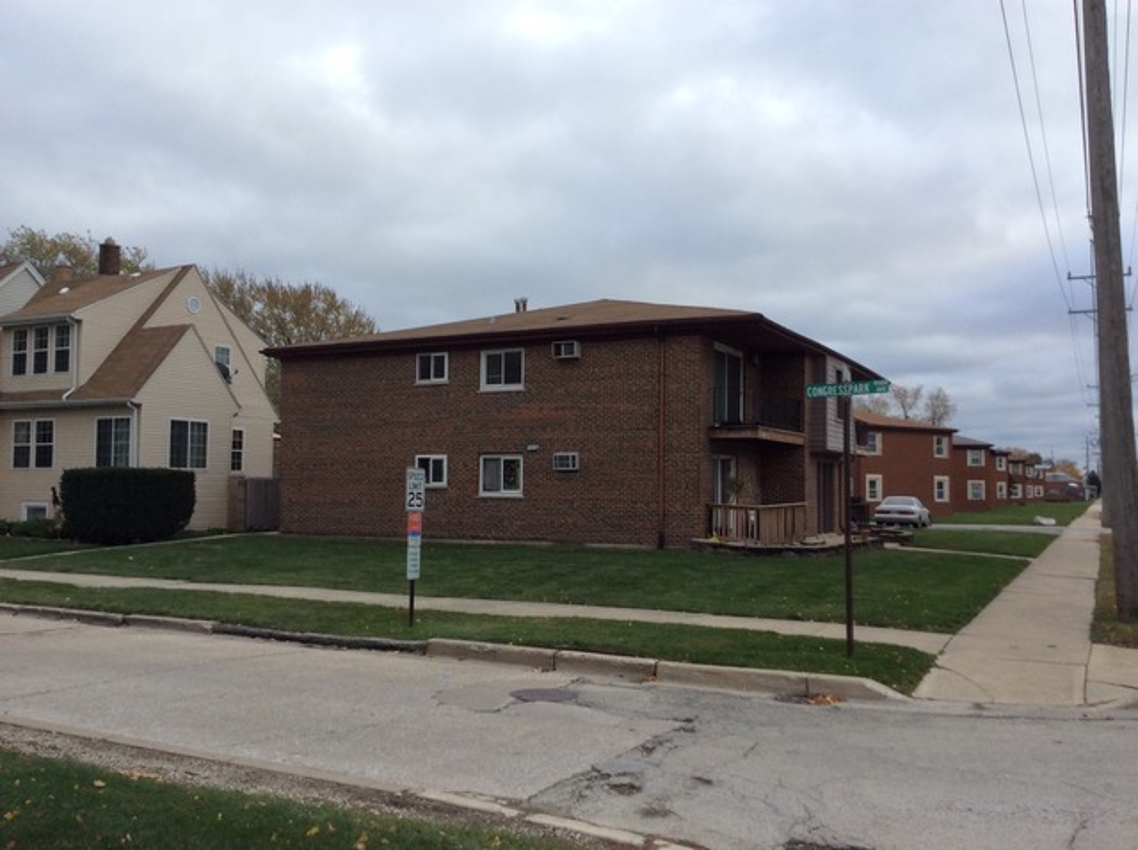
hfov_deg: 56.9
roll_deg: -1.8
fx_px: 1050
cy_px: 425
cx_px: 569
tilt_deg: +0.7
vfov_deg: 44.1
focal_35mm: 32
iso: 32
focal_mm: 3.3
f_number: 2.4
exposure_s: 1/267
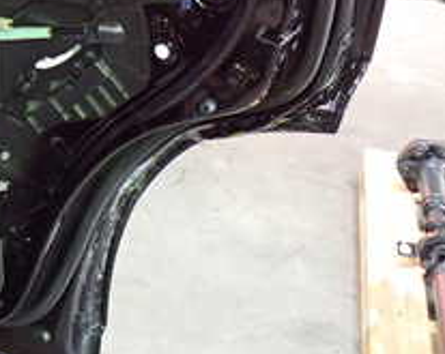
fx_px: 1118
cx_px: -30
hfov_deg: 21.5
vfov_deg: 17.5
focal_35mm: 85
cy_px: -15
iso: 640
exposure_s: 1/30
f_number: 2.3
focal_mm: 5.4
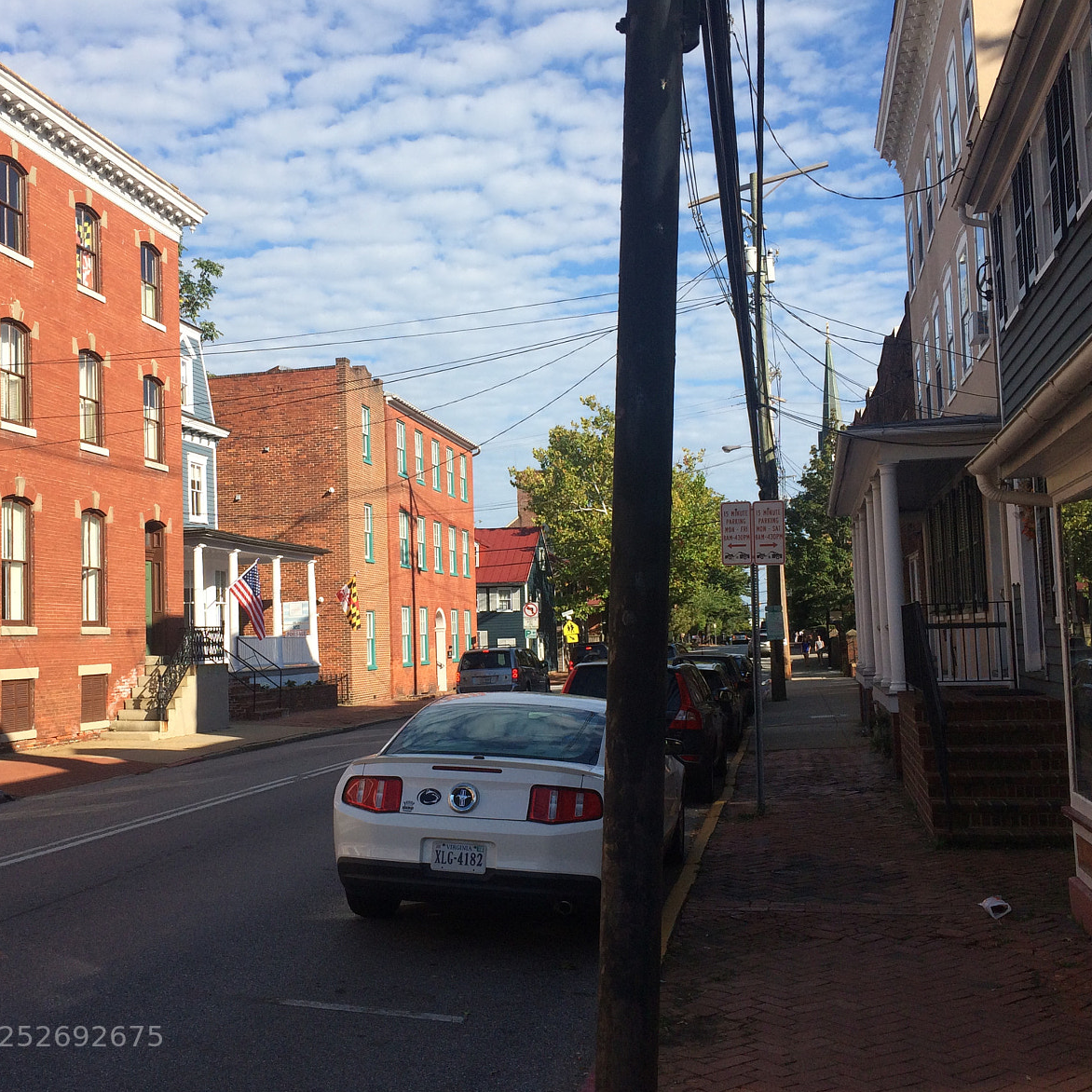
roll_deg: +3.5
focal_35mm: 35
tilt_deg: +6.8
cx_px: 421
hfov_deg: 46.9
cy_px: 551
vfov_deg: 47.2
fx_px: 1249
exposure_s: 1/1866
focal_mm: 4.15
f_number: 2.2
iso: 32
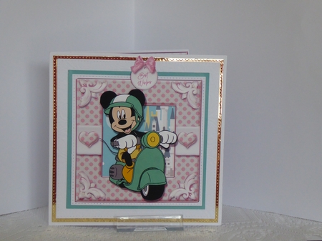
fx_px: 790
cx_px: 161
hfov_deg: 23.0
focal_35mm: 85
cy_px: 120
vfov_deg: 17.3
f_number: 4.7
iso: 640
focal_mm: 14.1
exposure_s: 1/125
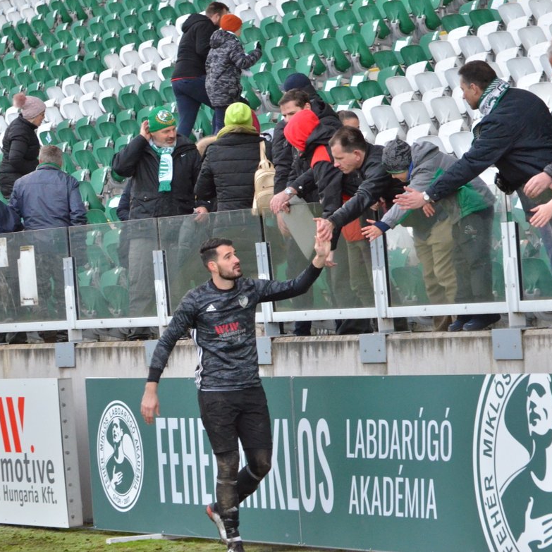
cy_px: 272
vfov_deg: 9.0
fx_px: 3518
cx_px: 234
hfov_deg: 9.0
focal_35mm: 195
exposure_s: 1/800
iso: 3200
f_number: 7.1
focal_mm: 100
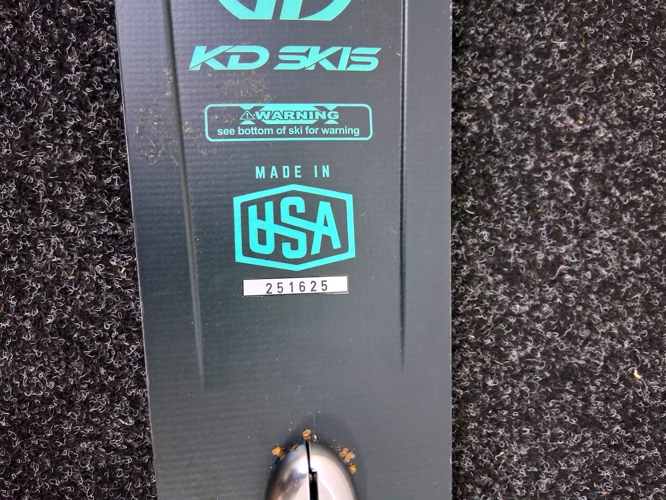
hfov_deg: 67.3
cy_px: 250
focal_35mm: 26
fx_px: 500
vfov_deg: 53.1
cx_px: 333
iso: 500
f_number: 1.8
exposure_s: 1/50
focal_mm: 3.98
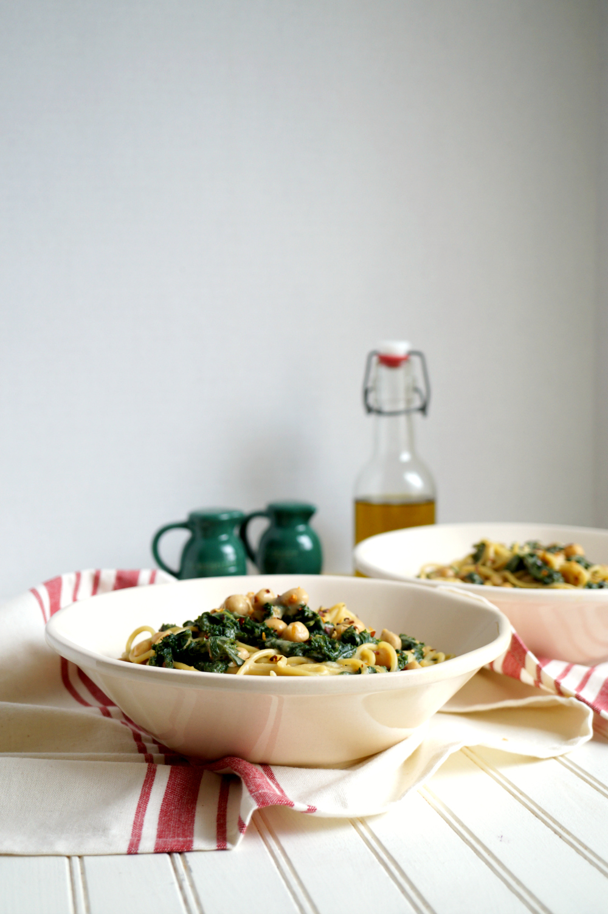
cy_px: 457
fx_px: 1141
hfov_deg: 29.8
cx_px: 304
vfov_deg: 43.6
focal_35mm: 45
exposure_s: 1/30
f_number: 3.5
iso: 200
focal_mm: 30
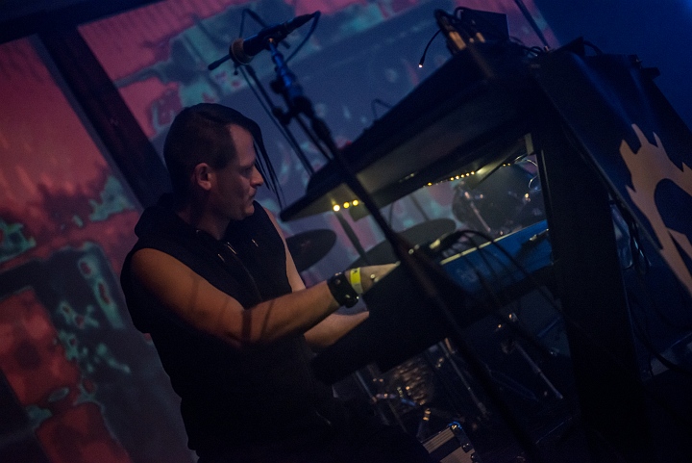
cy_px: 232
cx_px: 346
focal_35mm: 70
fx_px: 1346
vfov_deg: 19.5
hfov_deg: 28.8
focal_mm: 70
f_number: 2.8
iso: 3200
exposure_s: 1/100
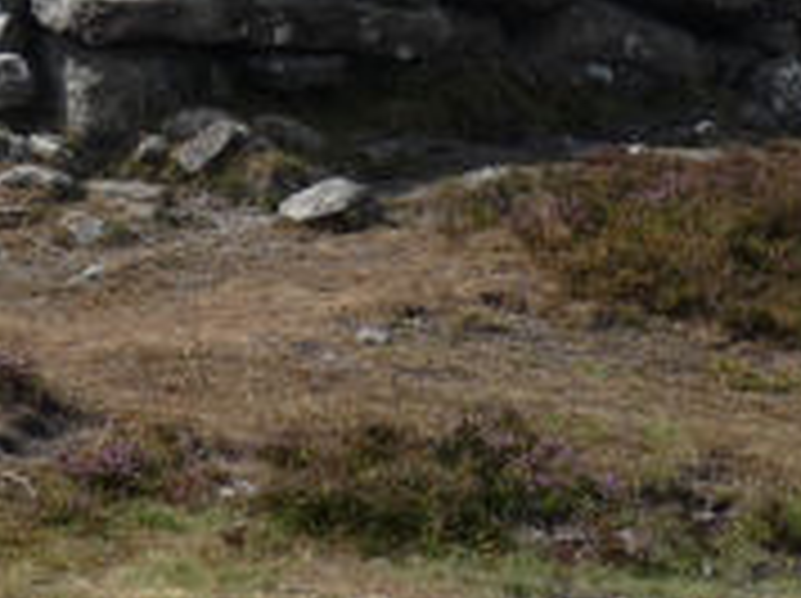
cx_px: 86
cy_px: -121
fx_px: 3905
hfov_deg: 11.6
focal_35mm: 169
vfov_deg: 8.7
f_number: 3.9
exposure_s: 1/800
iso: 80
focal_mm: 9
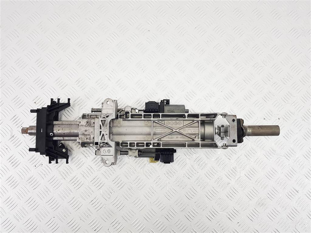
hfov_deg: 67.3
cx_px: 156
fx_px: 234
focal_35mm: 26
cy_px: 116
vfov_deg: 53.1
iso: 64
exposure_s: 1/100
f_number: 1.7
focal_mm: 4.2
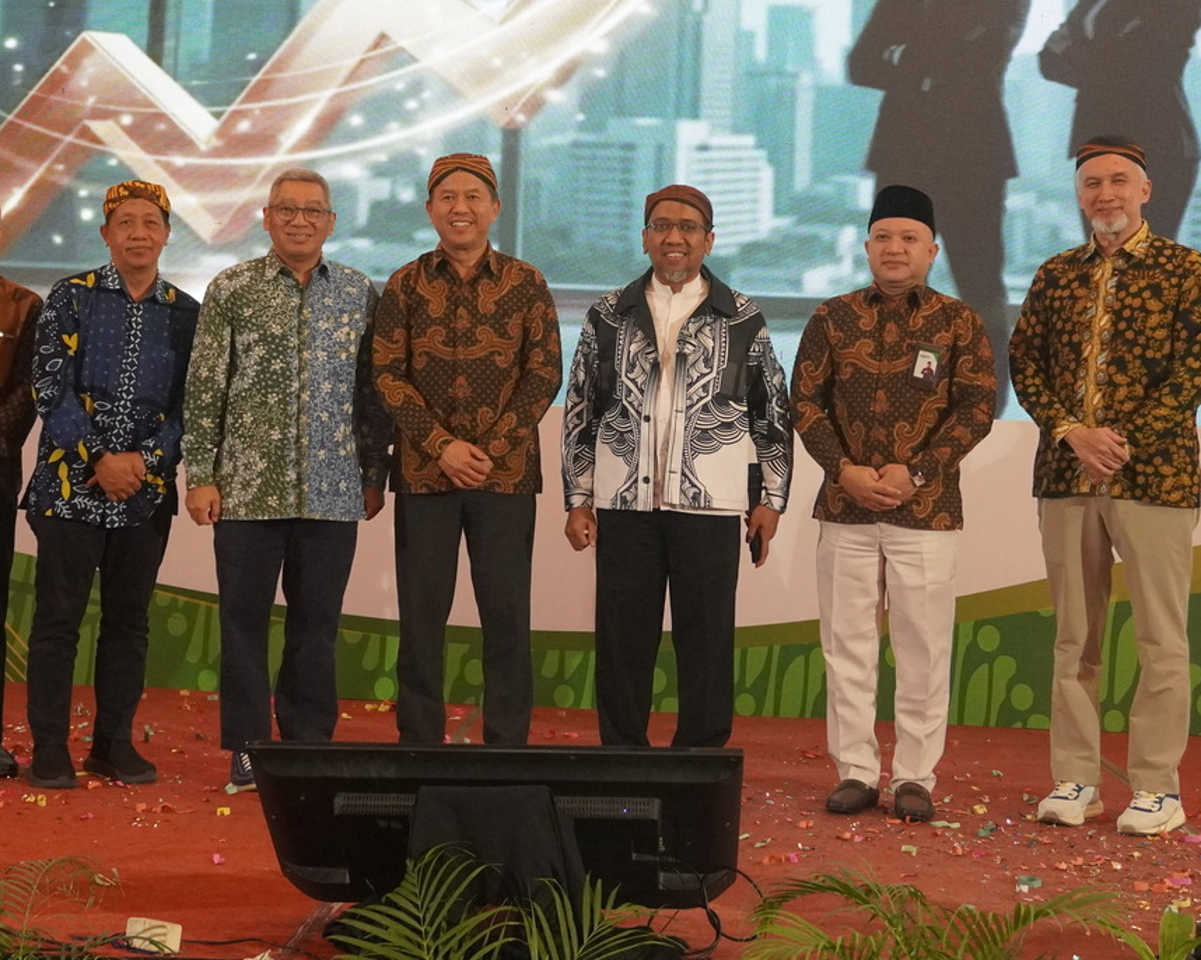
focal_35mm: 64
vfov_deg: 23.7
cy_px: 297
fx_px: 2274
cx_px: 546
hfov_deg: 29.6
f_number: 4.5
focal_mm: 26
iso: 3200
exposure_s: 1/160
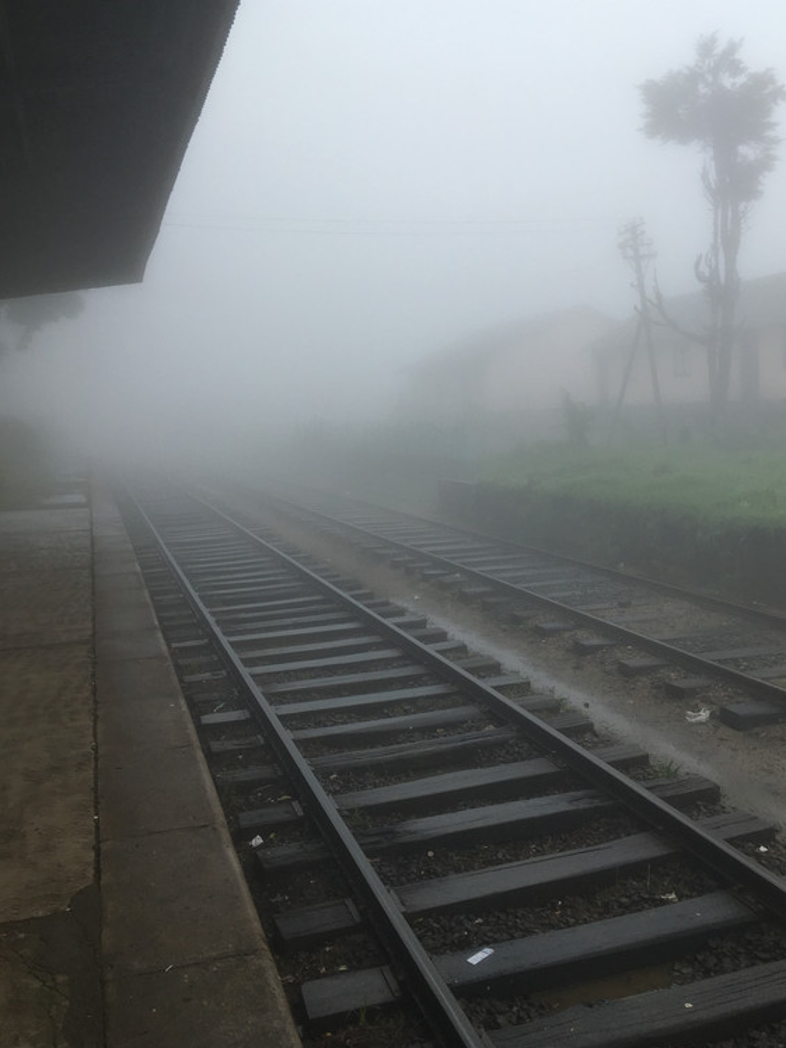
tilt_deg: -5.2
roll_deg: +2.8
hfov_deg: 45.4
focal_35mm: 31
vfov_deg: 58.3
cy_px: 503
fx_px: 939
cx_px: 408
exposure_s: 1/693
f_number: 2.2
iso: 25
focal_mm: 4.15
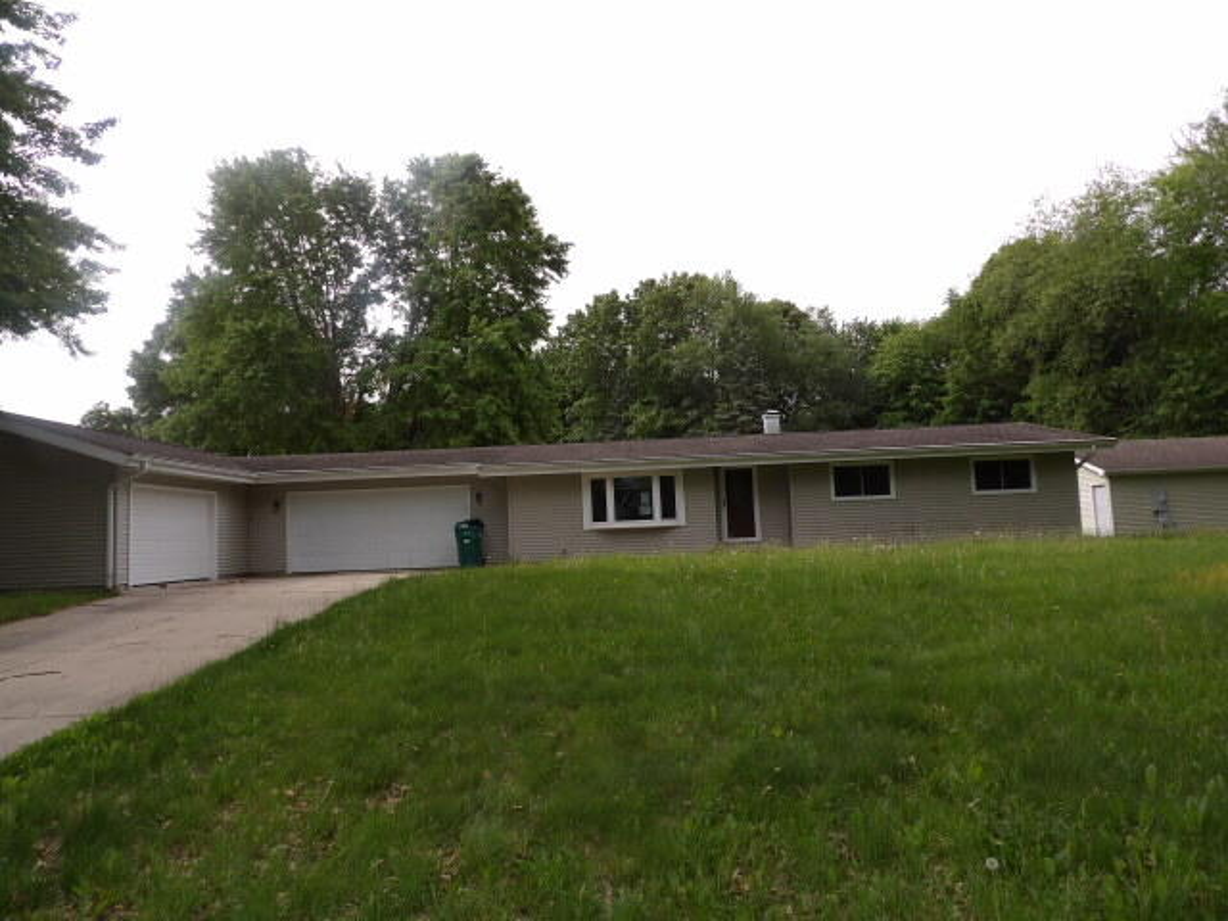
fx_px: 851
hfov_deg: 71.6
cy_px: 460
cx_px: 614
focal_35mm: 24
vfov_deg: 56.8
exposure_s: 1/650
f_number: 3.2
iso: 100
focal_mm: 4.3
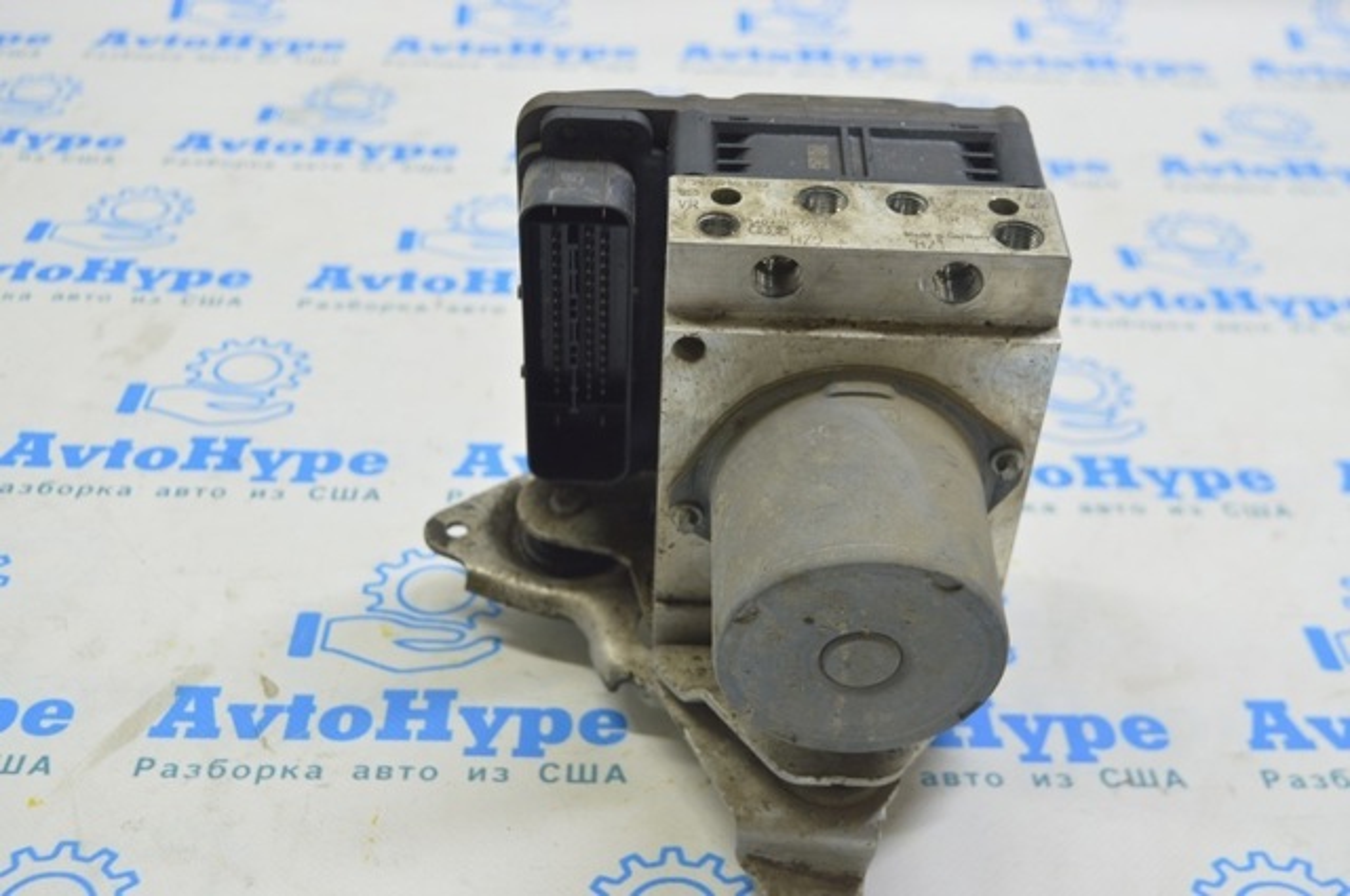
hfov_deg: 42.4
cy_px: 448
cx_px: 675
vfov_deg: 28.9
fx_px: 1742
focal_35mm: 46
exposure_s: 1/20
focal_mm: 31
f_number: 5.6
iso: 400
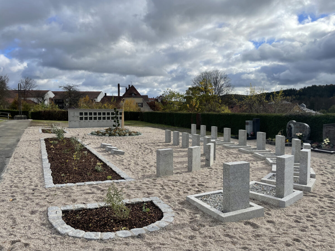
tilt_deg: -3.3
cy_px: 126
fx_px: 252
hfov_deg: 67.3
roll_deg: +0.0
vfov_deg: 53.1
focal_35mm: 26
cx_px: 168
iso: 32
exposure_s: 1/3040
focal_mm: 4.2
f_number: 1.6
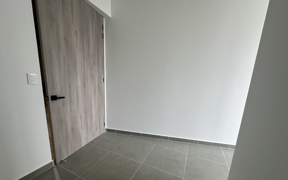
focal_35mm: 15
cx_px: 143
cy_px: 106
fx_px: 118
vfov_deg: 74.2
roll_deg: -2.0
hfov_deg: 101.5
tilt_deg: -7.7
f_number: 2.2
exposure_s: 1/99
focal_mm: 2.22
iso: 100
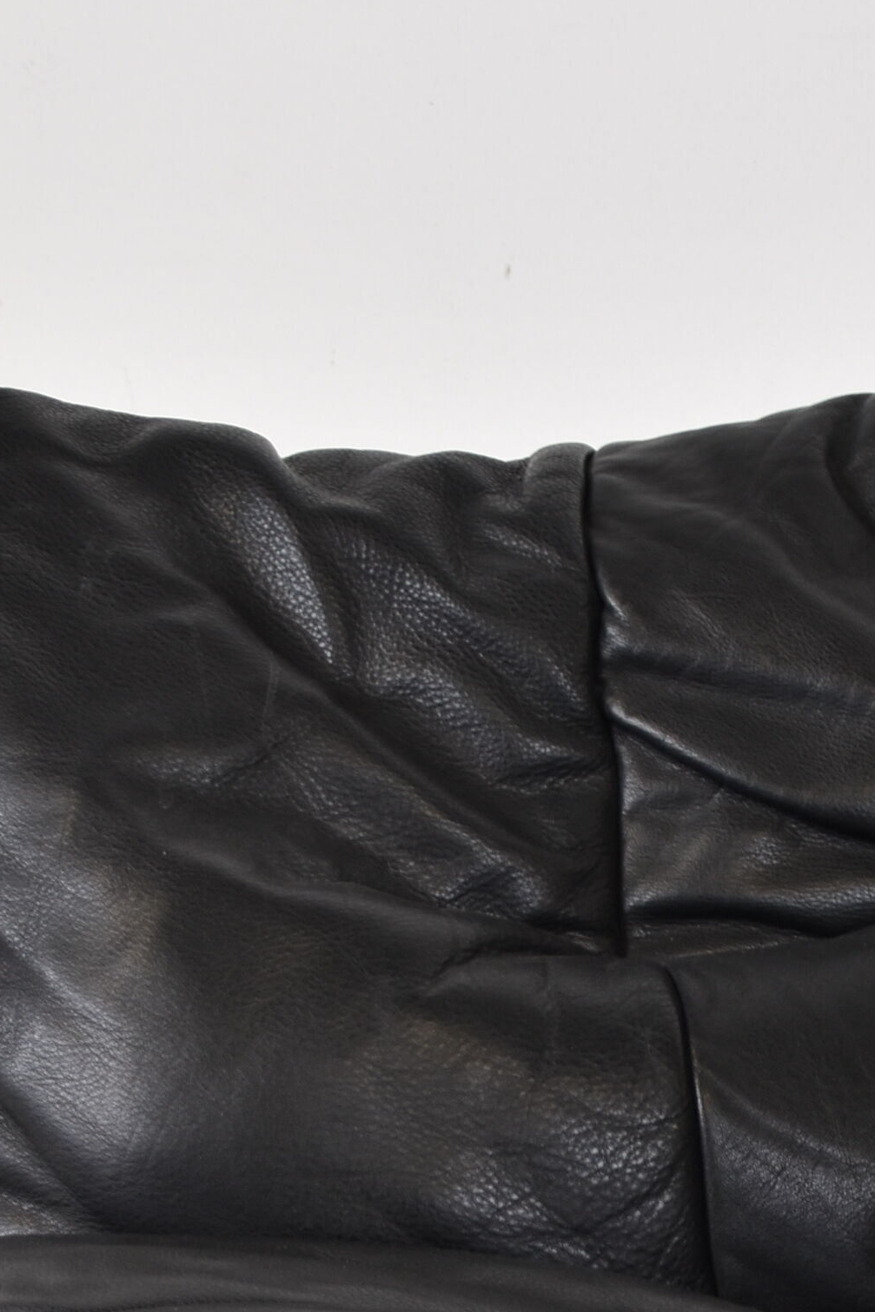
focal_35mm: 134
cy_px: 1269
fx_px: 4884
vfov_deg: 15.1
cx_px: 752
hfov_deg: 10.2
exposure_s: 1/40
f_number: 4
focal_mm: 30
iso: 200
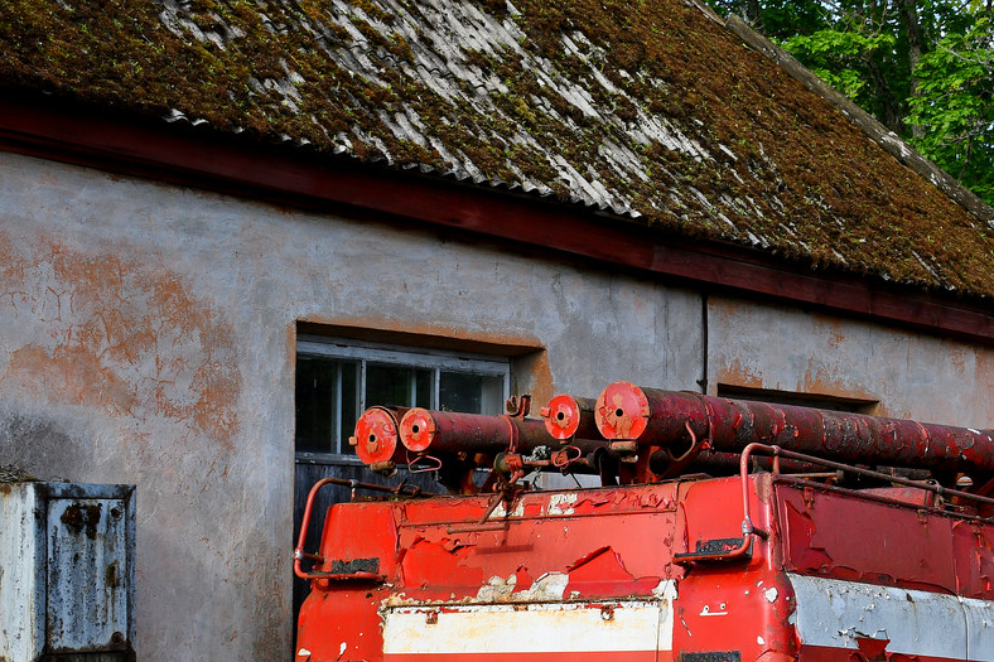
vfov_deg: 20.4
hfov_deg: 29.9
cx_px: 786
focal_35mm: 66
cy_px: 528
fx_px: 1822
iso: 200
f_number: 6.3
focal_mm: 27
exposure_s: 1/250
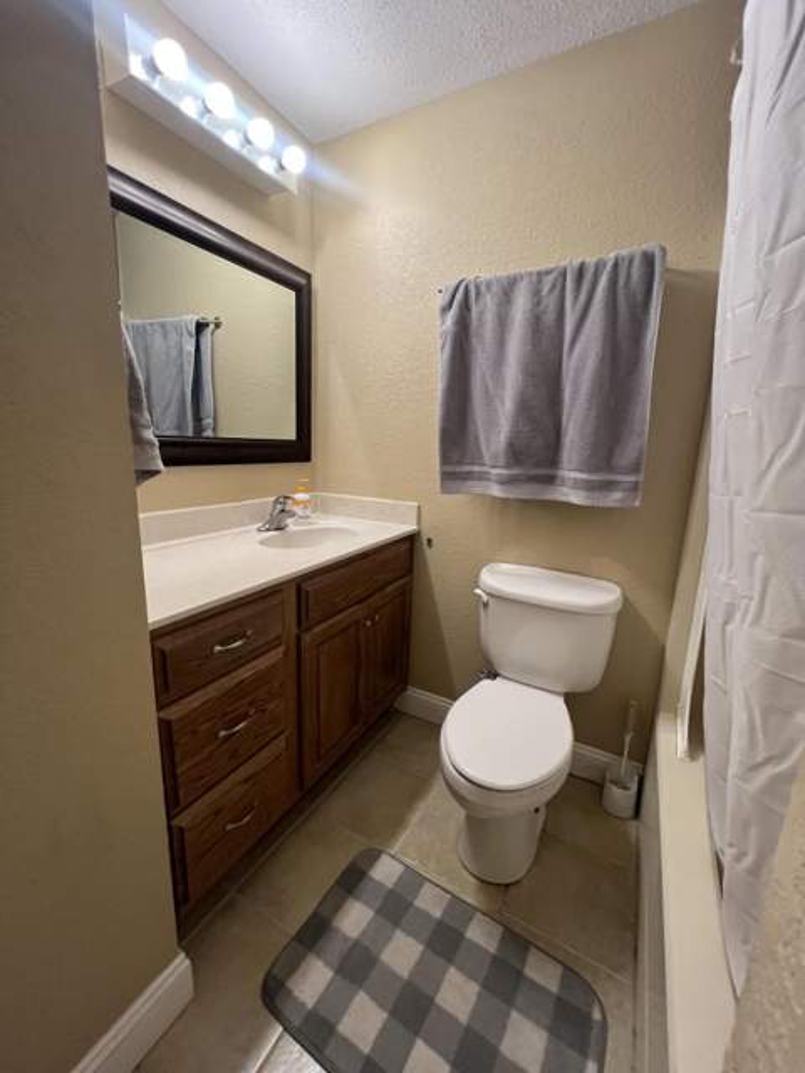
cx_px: 402
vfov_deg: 106.2
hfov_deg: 89.9
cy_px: 536
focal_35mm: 13
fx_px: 403
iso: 250
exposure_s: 1/120
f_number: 1.8
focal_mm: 1.57
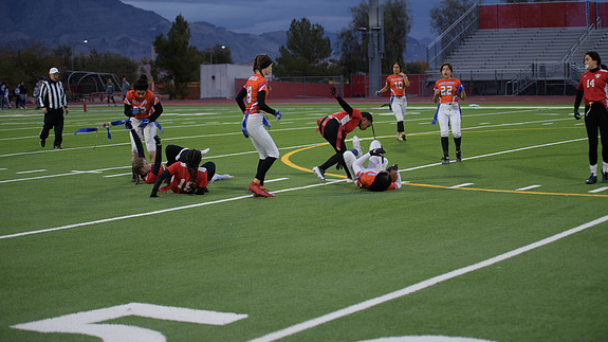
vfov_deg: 16.3
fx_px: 1193
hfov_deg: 28.6
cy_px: 145
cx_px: 302
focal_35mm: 74
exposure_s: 1/200
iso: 360
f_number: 2.8
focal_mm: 70
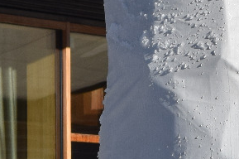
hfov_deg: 3.6
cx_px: -261
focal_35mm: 571
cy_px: 264
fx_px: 3790
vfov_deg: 2.4
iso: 200
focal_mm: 55
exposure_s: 1/400
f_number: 10
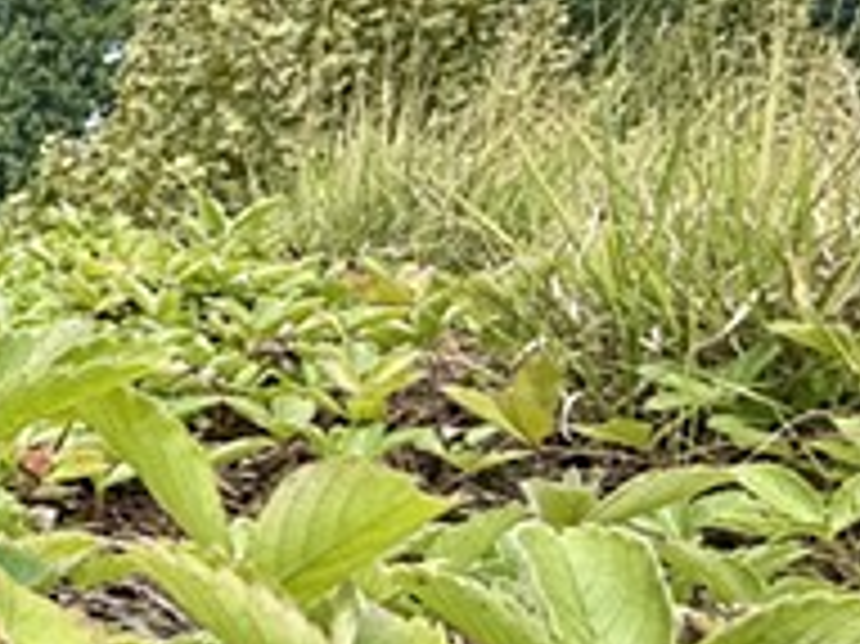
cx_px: -563
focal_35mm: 47
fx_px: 1167
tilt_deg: -10.3
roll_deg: +1.3
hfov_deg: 24.9
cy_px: 473
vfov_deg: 30.4
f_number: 2.2
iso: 50
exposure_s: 1/955
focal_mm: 2.2
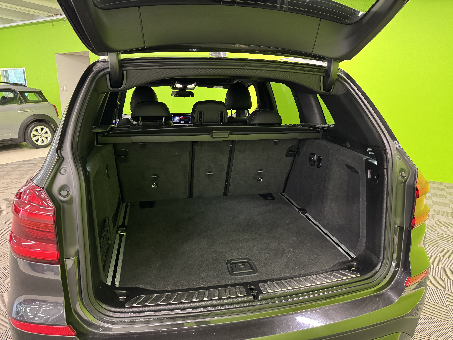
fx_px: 314
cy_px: 170
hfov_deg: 71.6
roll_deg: -0.8
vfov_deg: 56.8
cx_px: 226
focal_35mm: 24
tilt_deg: -13.2
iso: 800
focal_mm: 6.76
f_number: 1.78
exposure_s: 1/33
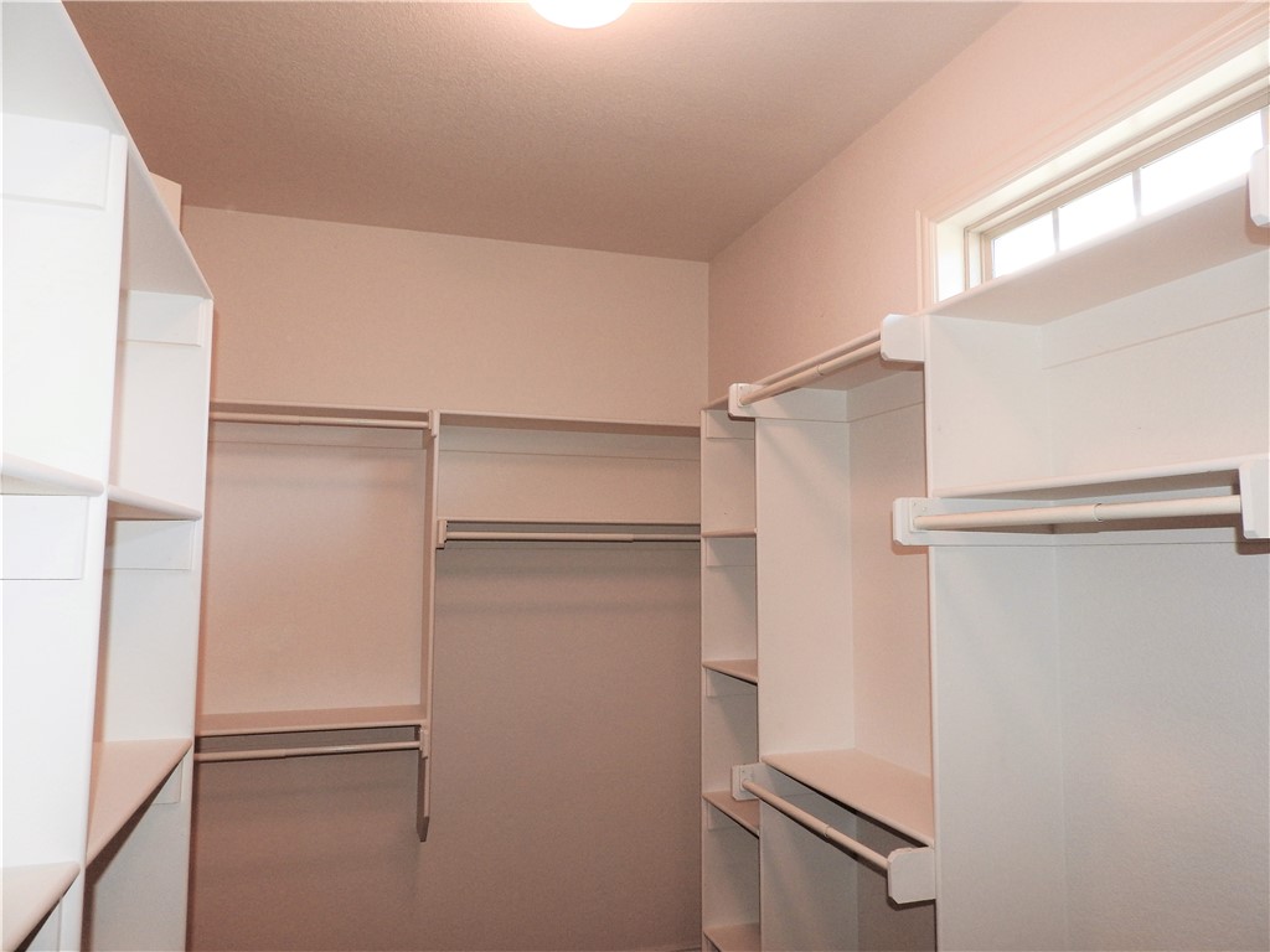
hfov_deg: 71.6
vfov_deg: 56.8
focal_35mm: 24
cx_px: 635
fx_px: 881
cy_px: 476
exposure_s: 1/30
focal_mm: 4.3
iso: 200
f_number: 3.3
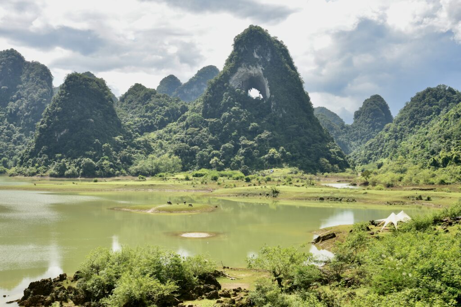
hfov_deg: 41.1
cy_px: 154
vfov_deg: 28.1
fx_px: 615
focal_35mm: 48
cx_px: 230
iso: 200
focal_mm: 48
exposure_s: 1/160
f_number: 11
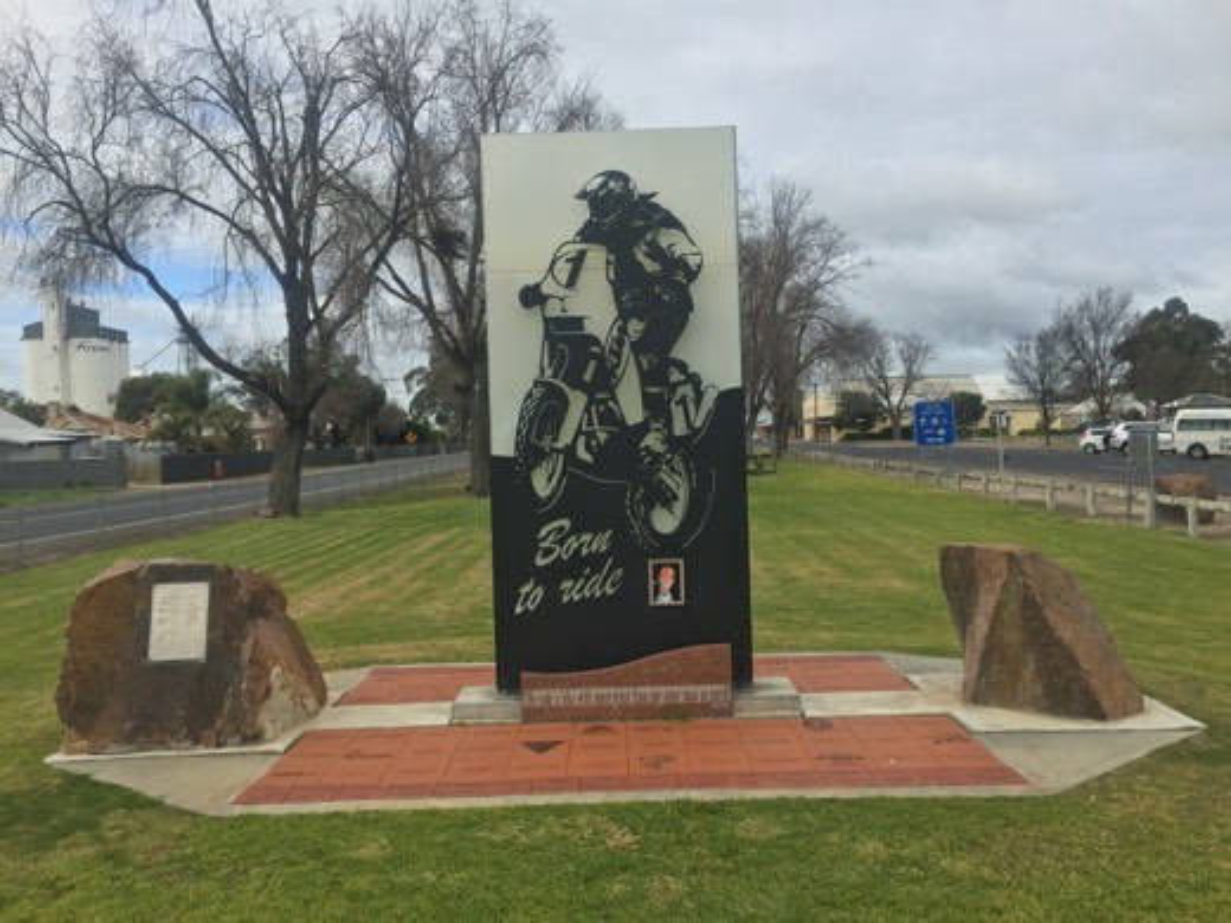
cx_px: 616
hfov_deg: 61.7
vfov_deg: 48.2
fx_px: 1031
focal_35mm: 29
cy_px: 462
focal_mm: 4.15
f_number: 2.2
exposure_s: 1/1464
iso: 32
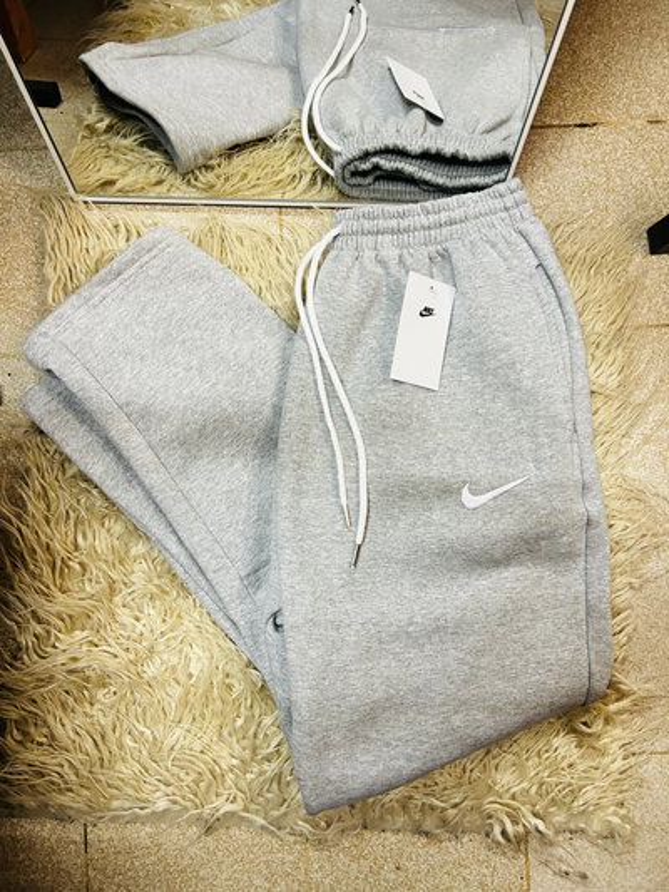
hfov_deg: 53.1
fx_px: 670
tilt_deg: -85.6
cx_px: 334
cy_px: 446
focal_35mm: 26
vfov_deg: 67.3
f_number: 1.5
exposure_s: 1/33
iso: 400
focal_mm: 5.7
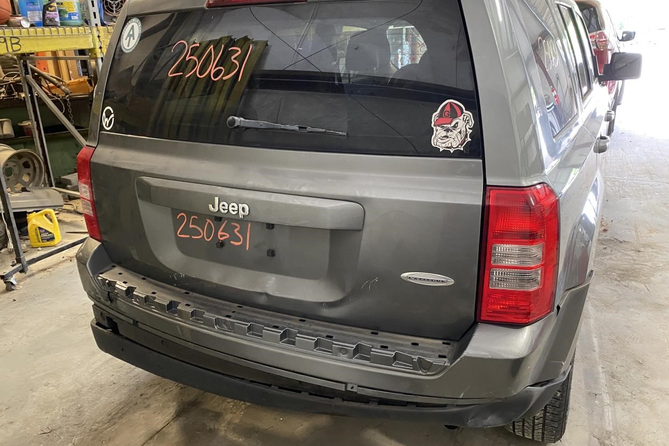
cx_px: 335
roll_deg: +1.9
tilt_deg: -17.3
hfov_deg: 65.5
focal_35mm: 28
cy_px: 199
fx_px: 520
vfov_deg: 46.3
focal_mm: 4.25
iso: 320
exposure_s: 1/48
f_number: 1.8
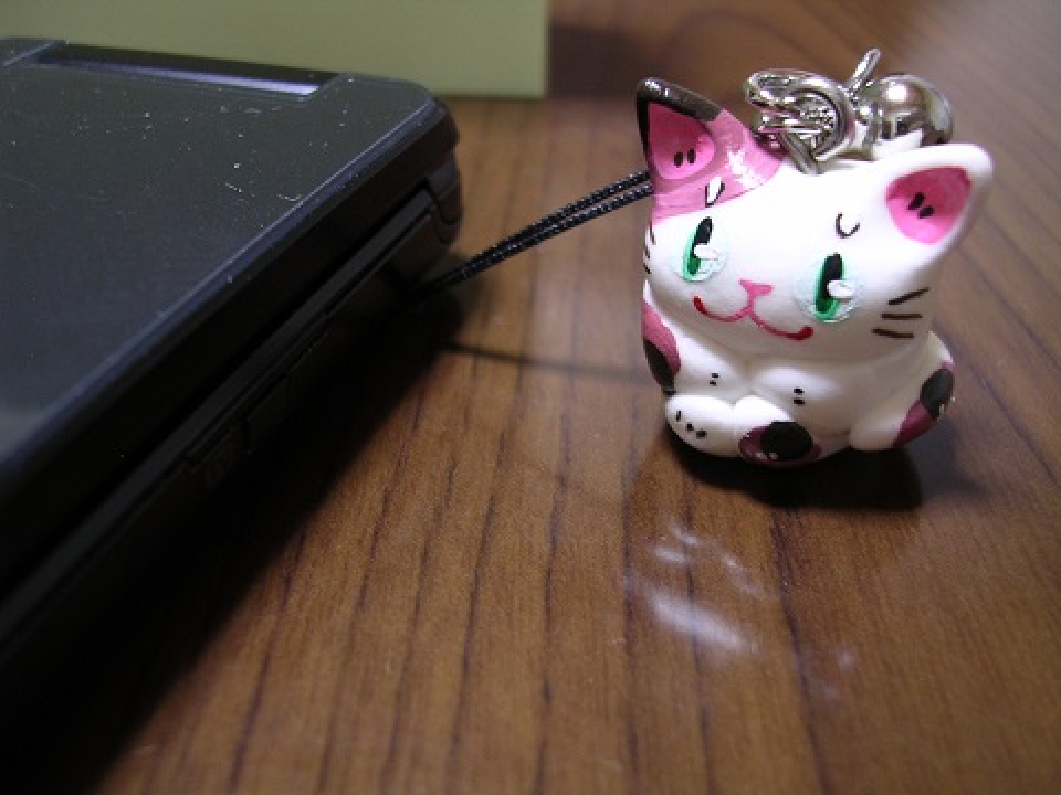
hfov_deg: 49.0
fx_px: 1165
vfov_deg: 37.7
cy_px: 398
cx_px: 530
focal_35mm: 38
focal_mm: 5.8
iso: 122
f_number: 2.8
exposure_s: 1/3.4
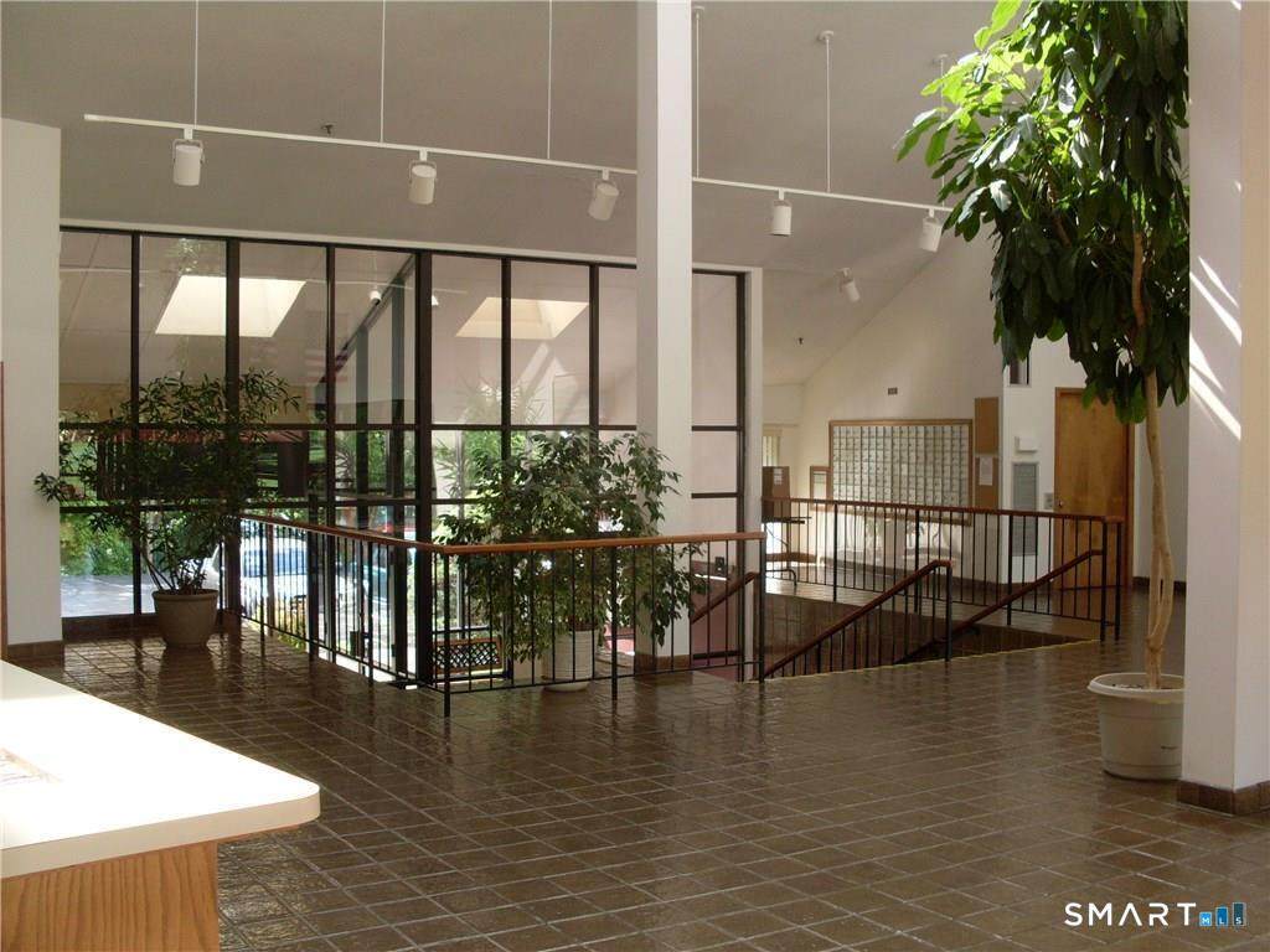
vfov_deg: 37.7
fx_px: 1394
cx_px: 635
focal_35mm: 38
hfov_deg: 49.0
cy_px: 476
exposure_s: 1/90
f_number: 2.8
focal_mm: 6.3
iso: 80
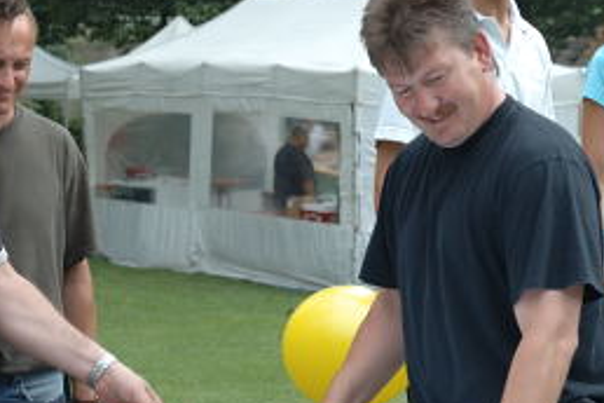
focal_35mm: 131
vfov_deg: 10.4
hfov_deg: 15.6
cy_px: 69
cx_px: 337
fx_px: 2198
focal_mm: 40
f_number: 4.5
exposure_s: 1/90
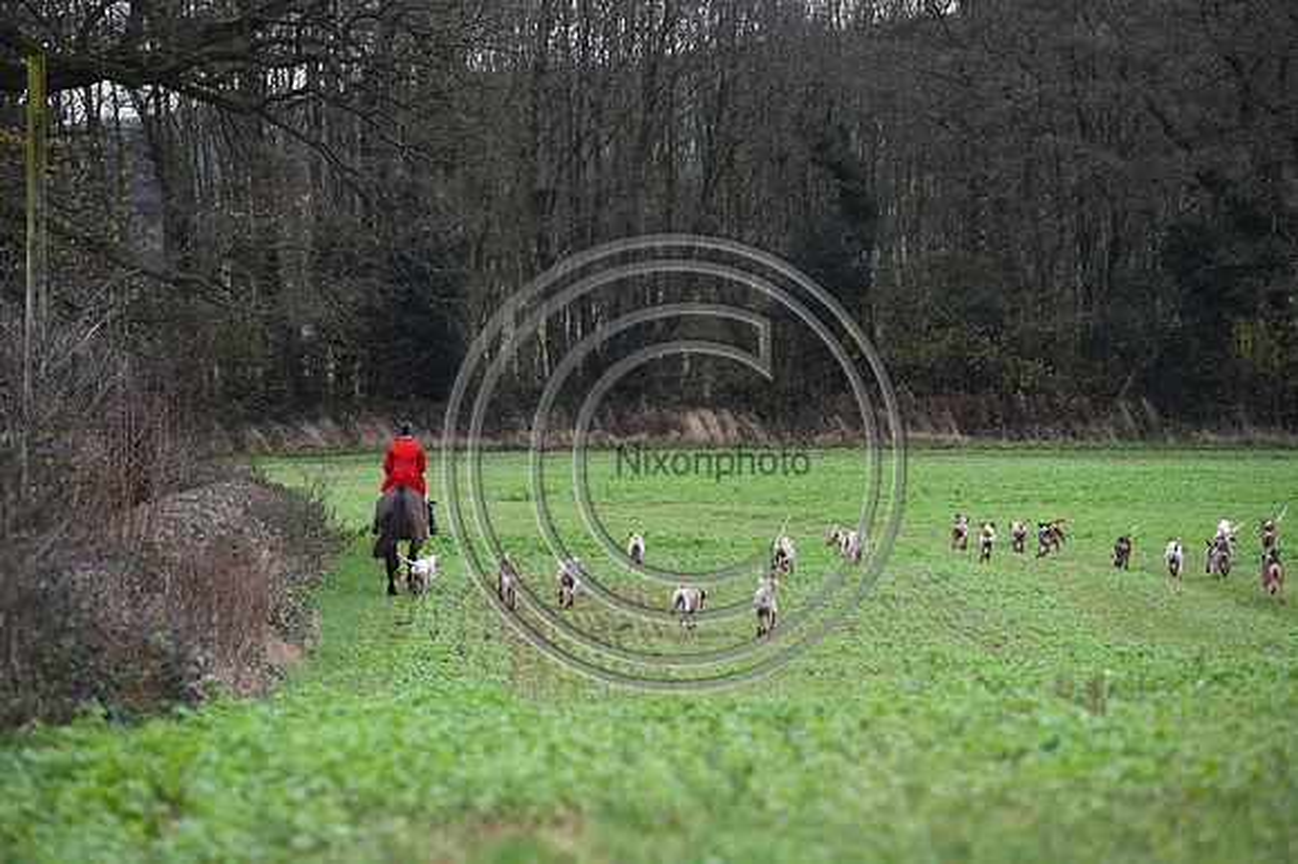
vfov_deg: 6.9
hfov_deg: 10.3
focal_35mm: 200
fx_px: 7207
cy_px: 432
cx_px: 649
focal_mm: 200
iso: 1600
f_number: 5.6
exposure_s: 1/1000
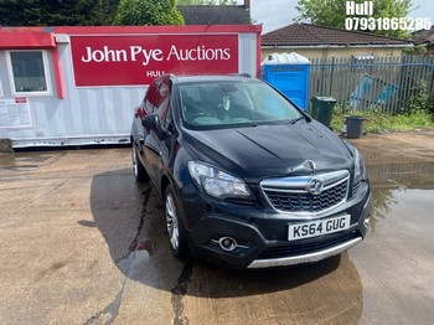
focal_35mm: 26
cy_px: 162
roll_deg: +0.7
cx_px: 217
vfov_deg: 53.0
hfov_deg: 67.3
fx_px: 326
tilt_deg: -14.4
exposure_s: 1/1464
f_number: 1.8
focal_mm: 4.25
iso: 32
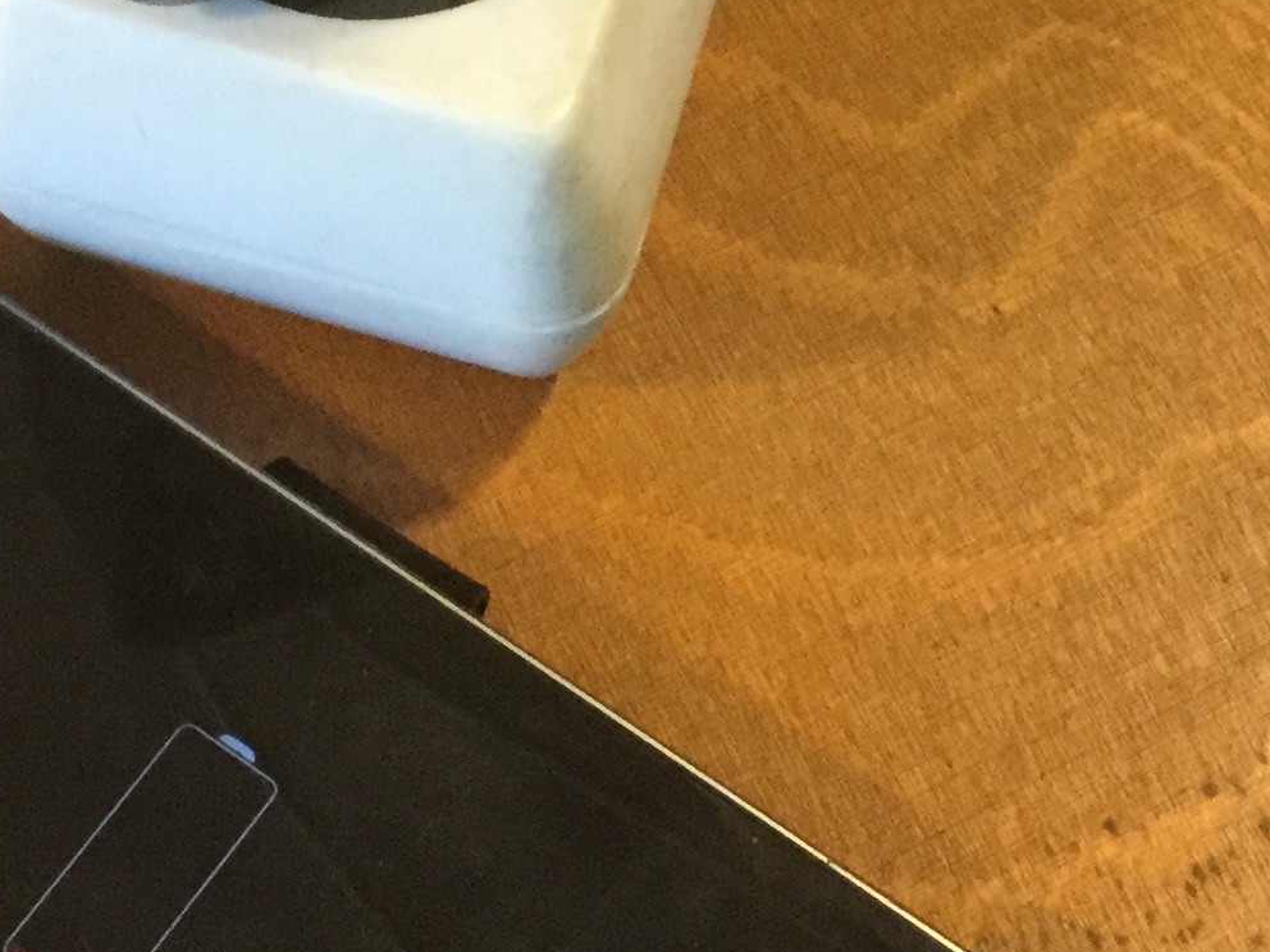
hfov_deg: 19.3
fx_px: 3742
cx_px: 584
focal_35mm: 102
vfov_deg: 14.3
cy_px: 78
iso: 200
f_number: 2.4
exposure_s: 1/25
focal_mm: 3.3
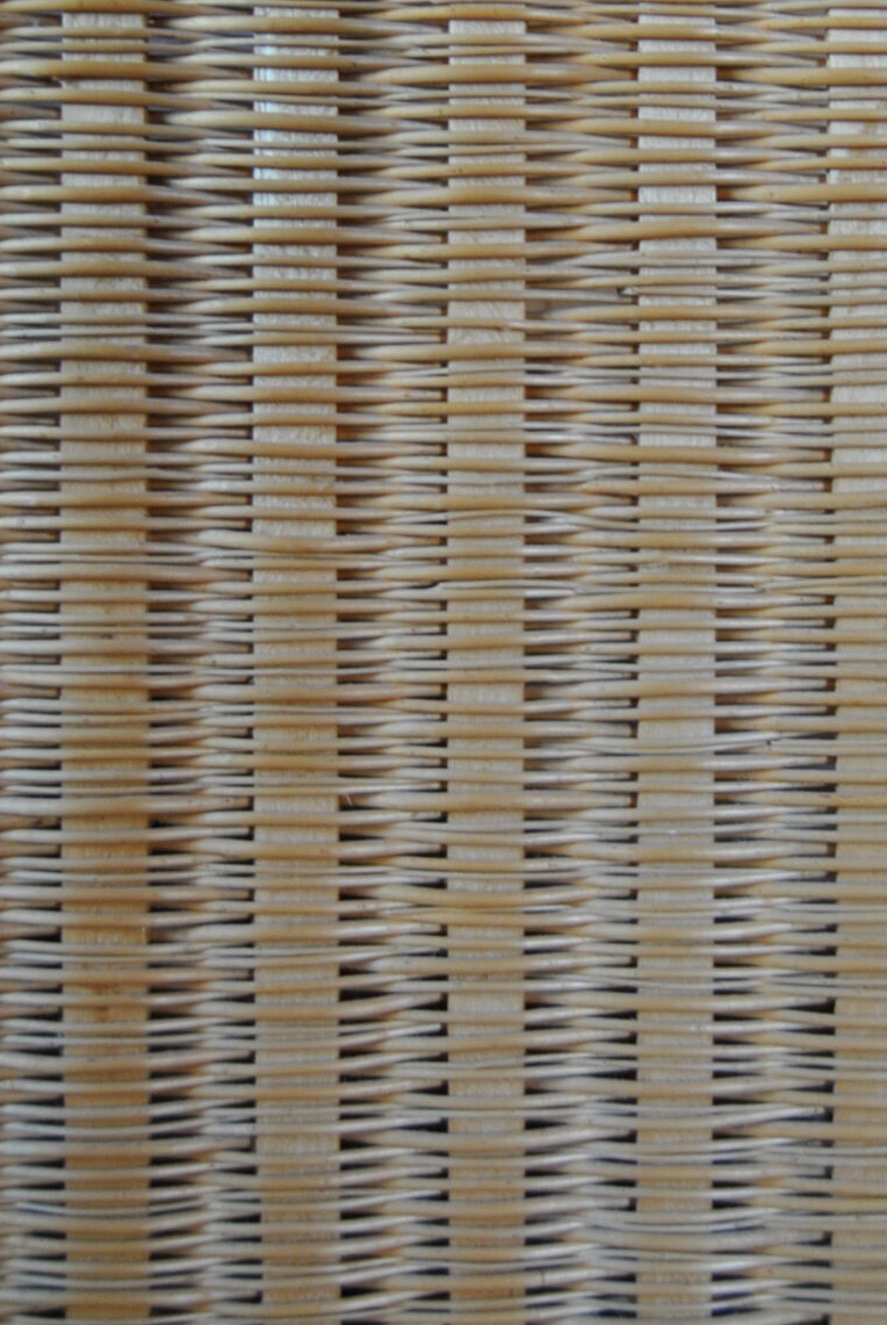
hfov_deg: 24.1
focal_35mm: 56
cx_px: 596
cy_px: 419
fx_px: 2063
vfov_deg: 35.2
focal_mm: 22
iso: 320
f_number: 3.5
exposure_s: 1/30
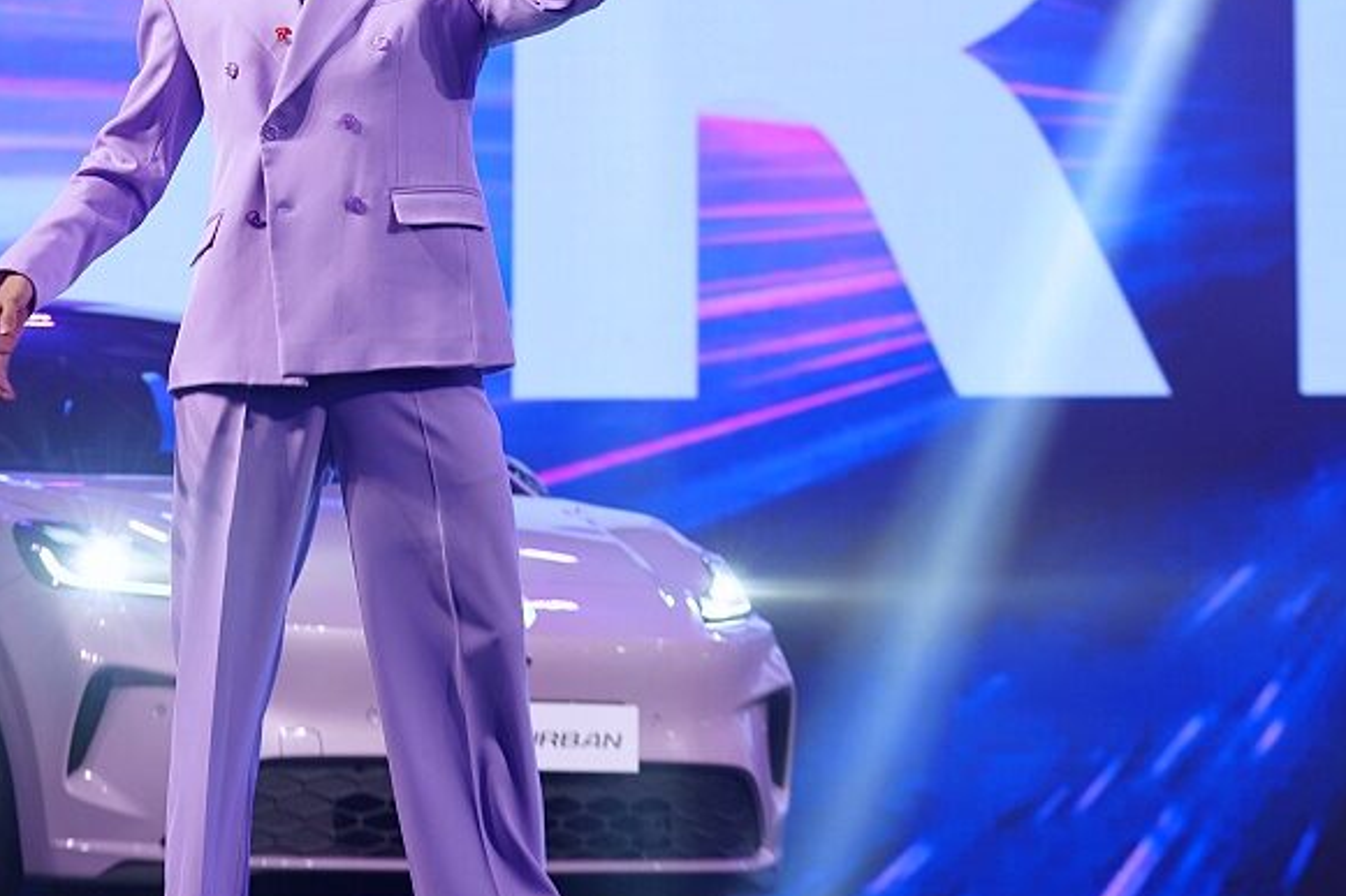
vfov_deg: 11.0
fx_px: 4635
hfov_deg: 16.4
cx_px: 190
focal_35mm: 124
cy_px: 146
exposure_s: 1/200
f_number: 3.5
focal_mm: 72
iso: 400
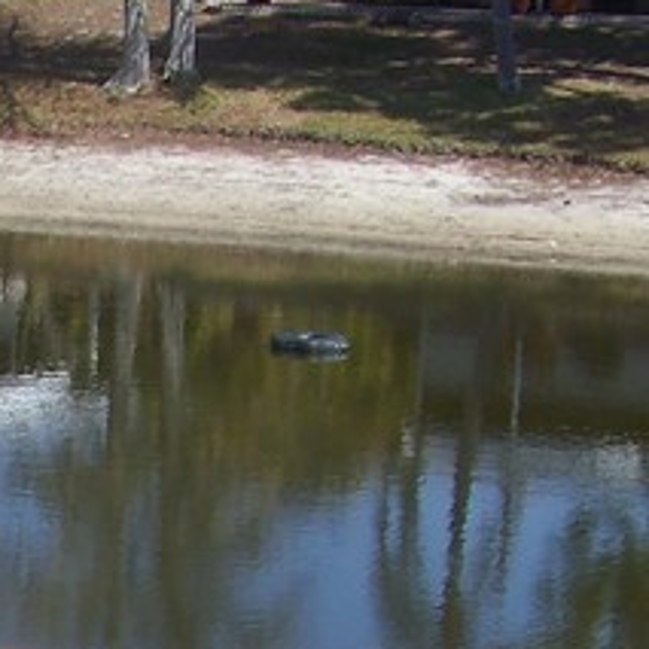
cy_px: 914
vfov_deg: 11.1
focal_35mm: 153
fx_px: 3245
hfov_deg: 10.9
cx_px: -375
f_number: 4
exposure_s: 1/500
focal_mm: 5.85
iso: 64
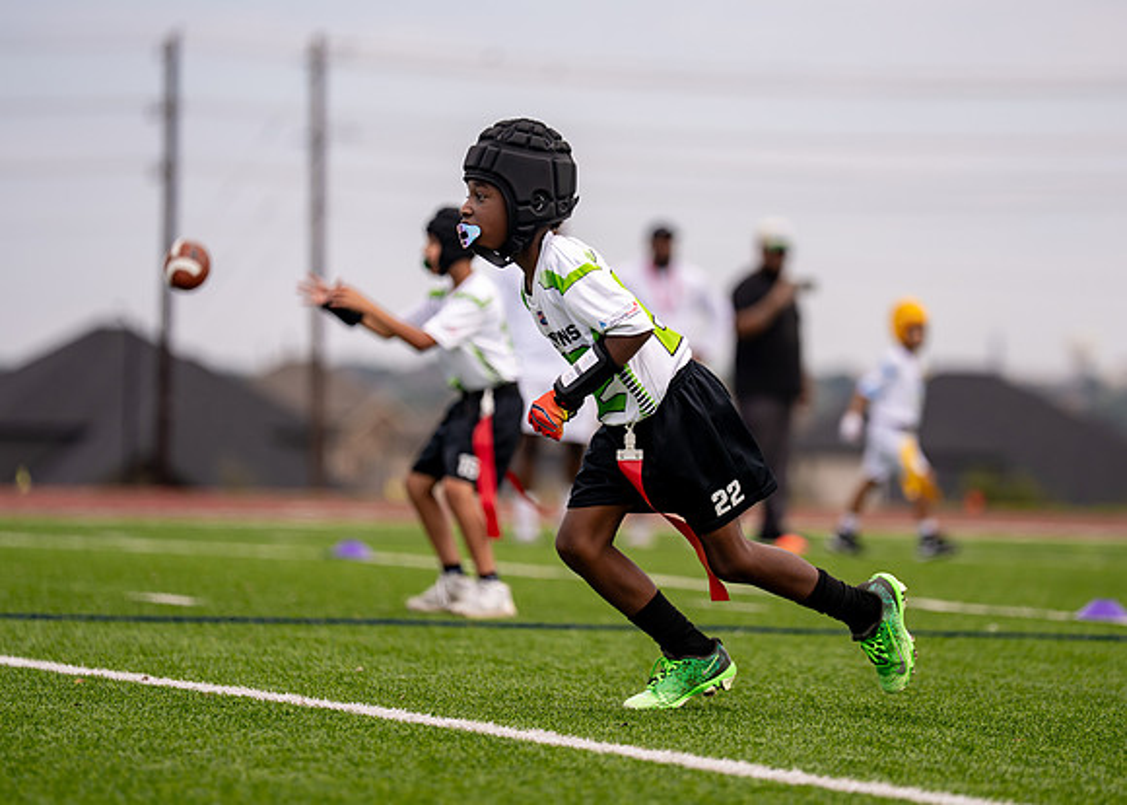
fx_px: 6388
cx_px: 661
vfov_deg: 7.2
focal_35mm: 200
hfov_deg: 10.1
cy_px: 365
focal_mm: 171
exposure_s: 1/2000
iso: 125
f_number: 2.8
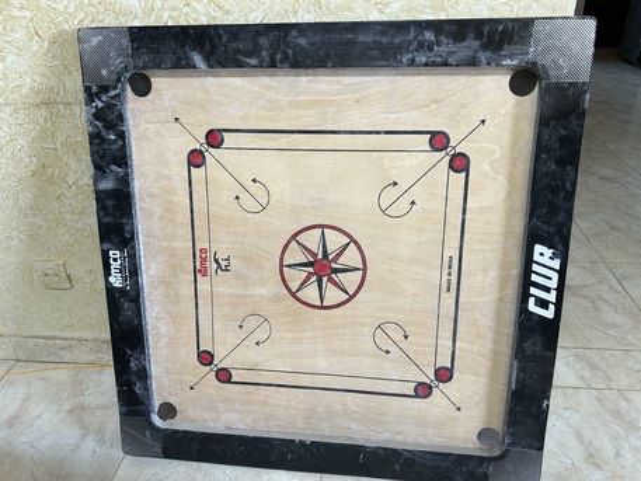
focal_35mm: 26
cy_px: 240
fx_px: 482
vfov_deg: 53.1
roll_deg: +3.2
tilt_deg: -30.8
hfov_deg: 67.3
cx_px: 320
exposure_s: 1/60
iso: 100
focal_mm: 5.7
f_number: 1.5
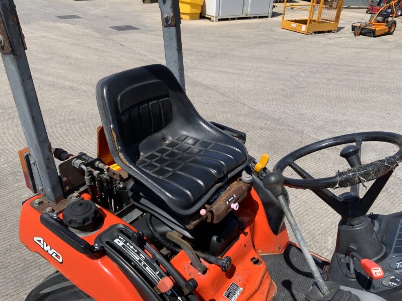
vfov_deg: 48.2
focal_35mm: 29
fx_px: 337
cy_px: 150
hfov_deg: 61.7
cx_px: 201
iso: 16
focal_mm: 3
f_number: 1.8
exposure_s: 1/1626
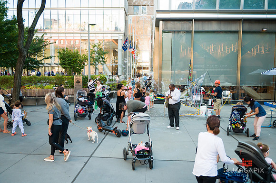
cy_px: 92
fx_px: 238
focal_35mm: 31
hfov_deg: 60.3
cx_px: 138
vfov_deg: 42.3
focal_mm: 31
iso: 1250
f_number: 3.2
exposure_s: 1/1250
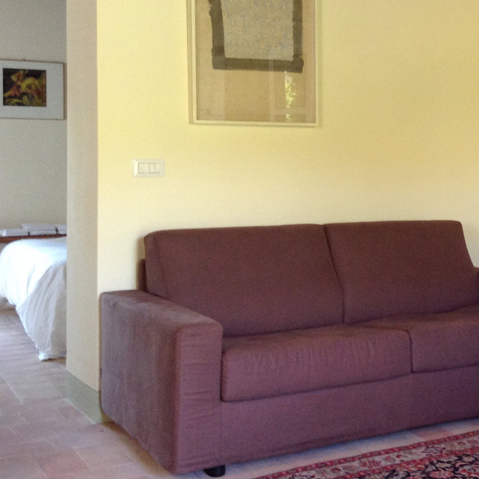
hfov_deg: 27.7
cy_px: 175
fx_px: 939
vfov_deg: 28.5
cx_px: 421
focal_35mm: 60
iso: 80
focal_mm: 3.3
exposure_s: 1/24
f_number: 2.4
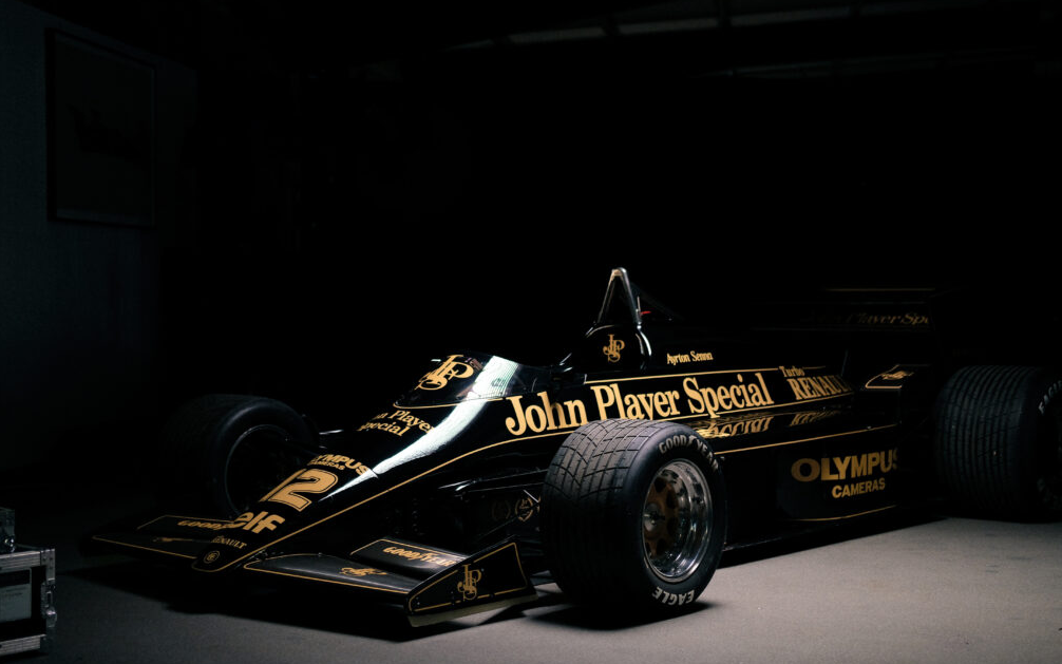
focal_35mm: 55
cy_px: 337
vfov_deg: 23.6
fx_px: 1592
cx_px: 530
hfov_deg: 36.9
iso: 1000
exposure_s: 1/60
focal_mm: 35
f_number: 2
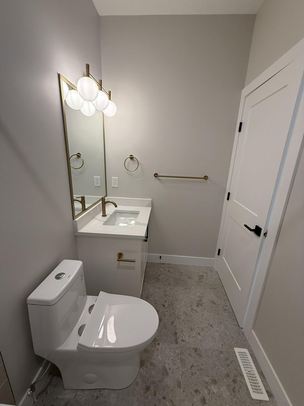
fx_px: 164
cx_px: 152
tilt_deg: -15.1
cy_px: 203
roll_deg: -3.2
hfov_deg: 85.7
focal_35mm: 14
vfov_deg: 102.1
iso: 200
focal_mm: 2.22
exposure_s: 1/120
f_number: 2.2
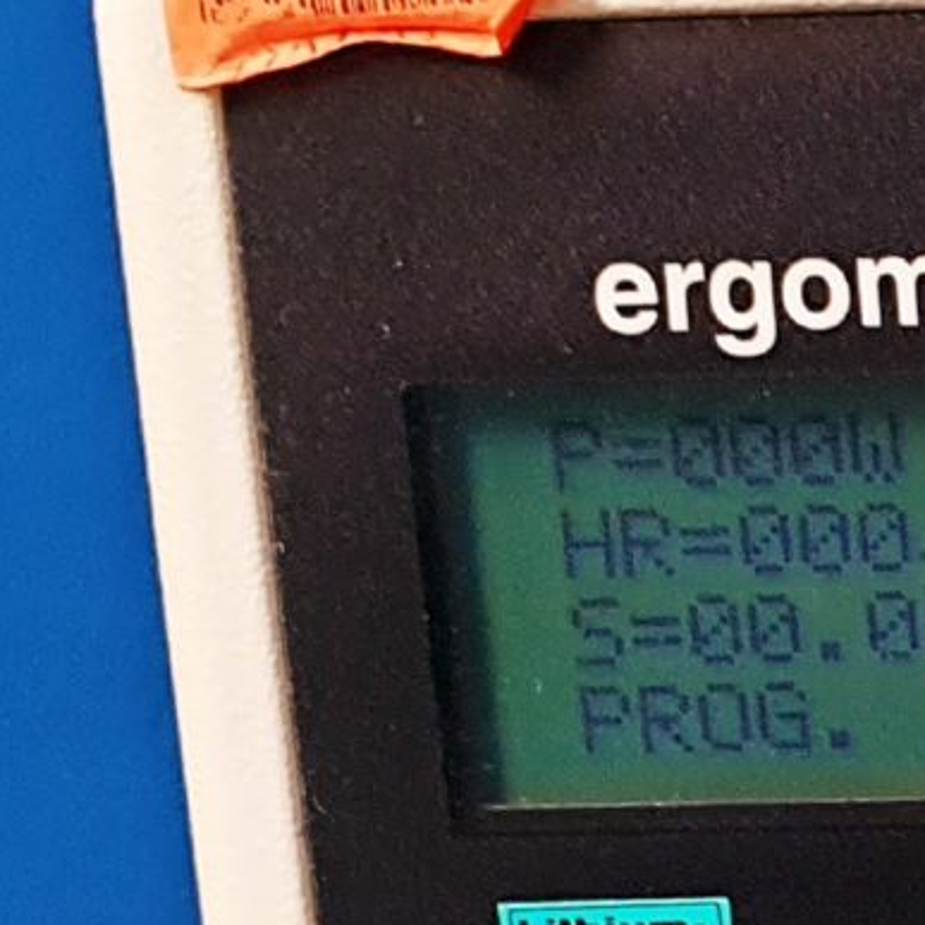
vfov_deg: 11.3
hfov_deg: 10.4
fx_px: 4595
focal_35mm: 152
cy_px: 1126
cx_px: 1979
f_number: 2.4
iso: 250
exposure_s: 1/50
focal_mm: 4.3
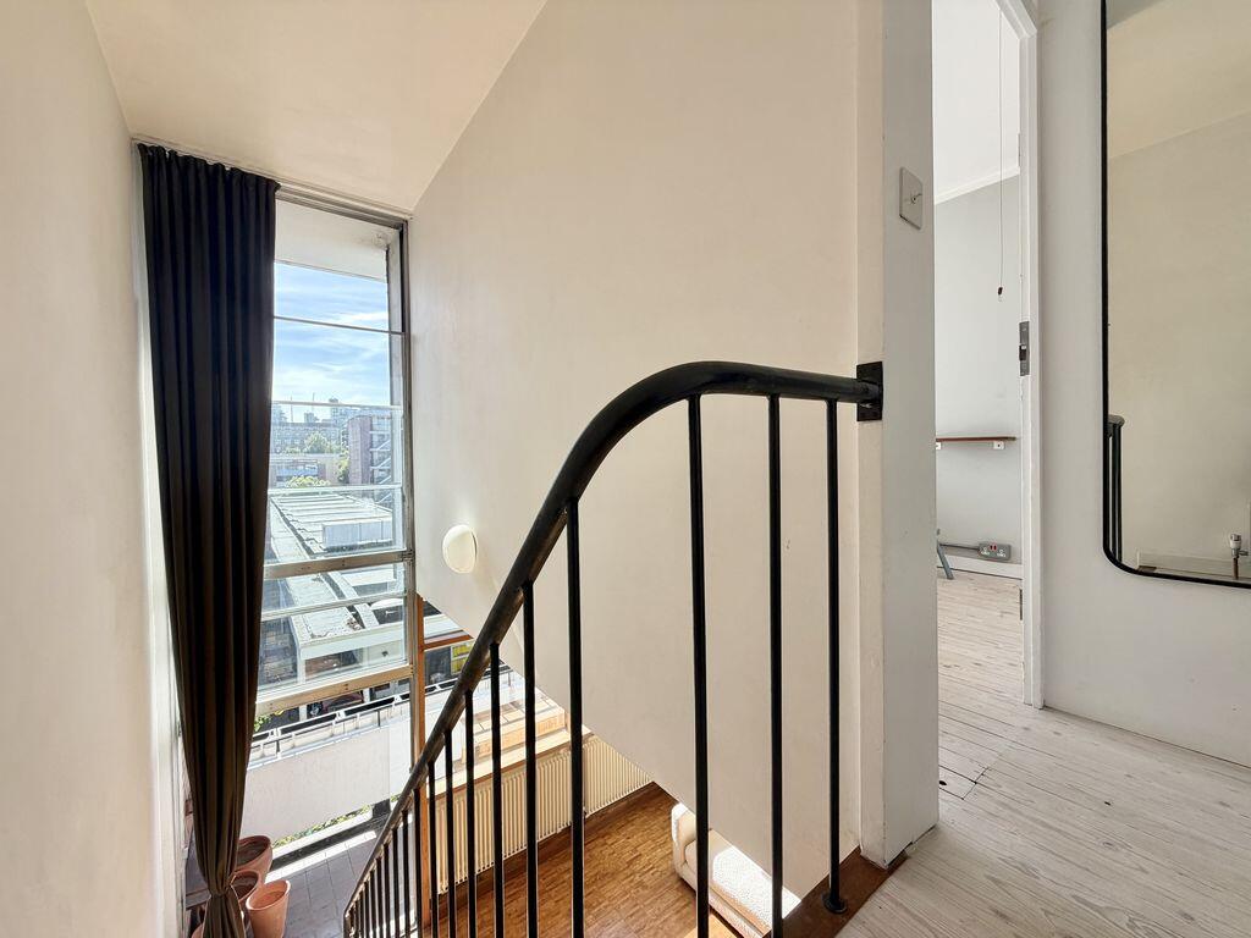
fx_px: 506
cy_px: 469
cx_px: 626
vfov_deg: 85.7
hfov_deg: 102.1
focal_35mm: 14
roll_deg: +0.7
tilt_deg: -1.4
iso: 50
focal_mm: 2.22
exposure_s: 1/285
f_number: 2.2
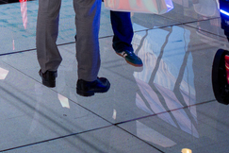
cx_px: -210
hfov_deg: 18.5
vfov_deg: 12.8
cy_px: -224
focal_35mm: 79
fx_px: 502
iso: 200
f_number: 2.8
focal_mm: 16
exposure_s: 1/100
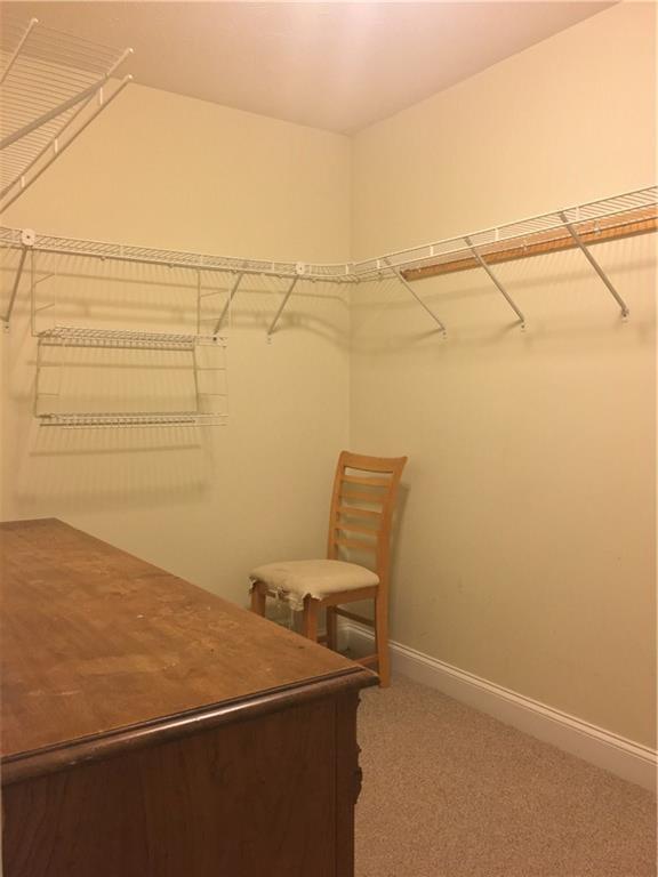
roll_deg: -0.3
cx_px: 329
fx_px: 735
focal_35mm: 29
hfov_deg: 48.2
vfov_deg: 61.7
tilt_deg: -3.5
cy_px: 438
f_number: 2.2
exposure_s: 1/24
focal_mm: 4.15
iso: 200
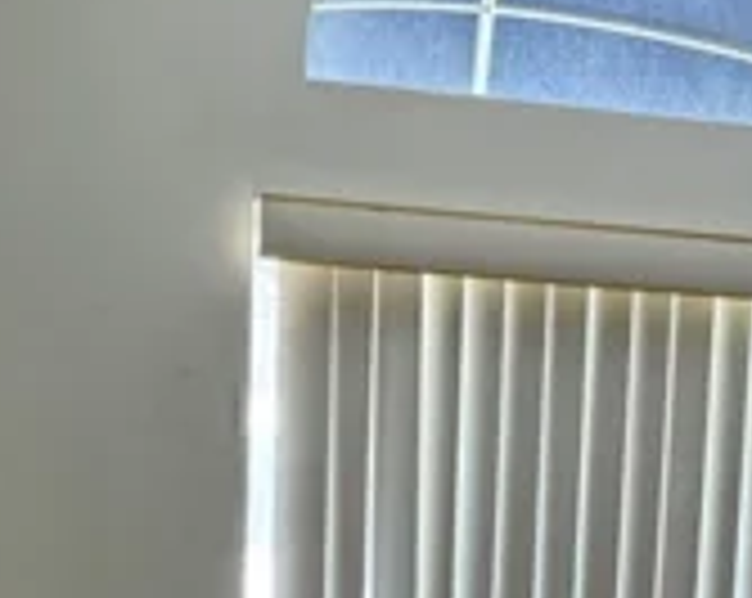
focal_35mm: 105
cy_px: 1192
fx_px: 2333
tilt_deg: -10.3
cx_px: 259
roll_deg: -0.8
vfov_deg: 12.8
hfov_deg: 18.3
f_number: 1.78
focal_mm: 6.76
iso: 250
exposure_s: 1/60
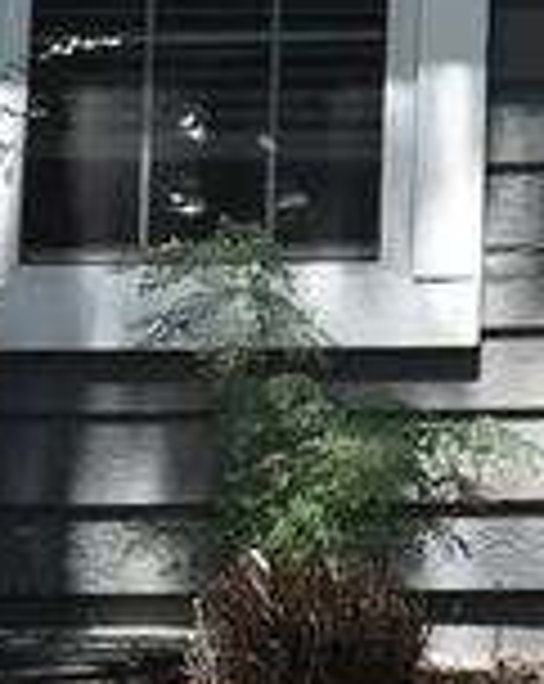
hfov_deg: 7.2
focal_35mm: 190
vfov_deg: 9.4
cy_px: -752
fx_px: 3835
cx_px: 1623
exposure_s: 1/250
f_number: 7.1
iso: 200
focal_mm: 20
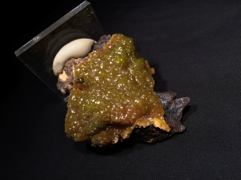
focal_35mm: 29
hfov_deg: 61.7
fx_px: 202
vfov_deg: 48.2
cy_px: 90
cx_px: 120
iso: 32
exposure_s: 1/178
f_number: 2.2
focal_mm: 4.15
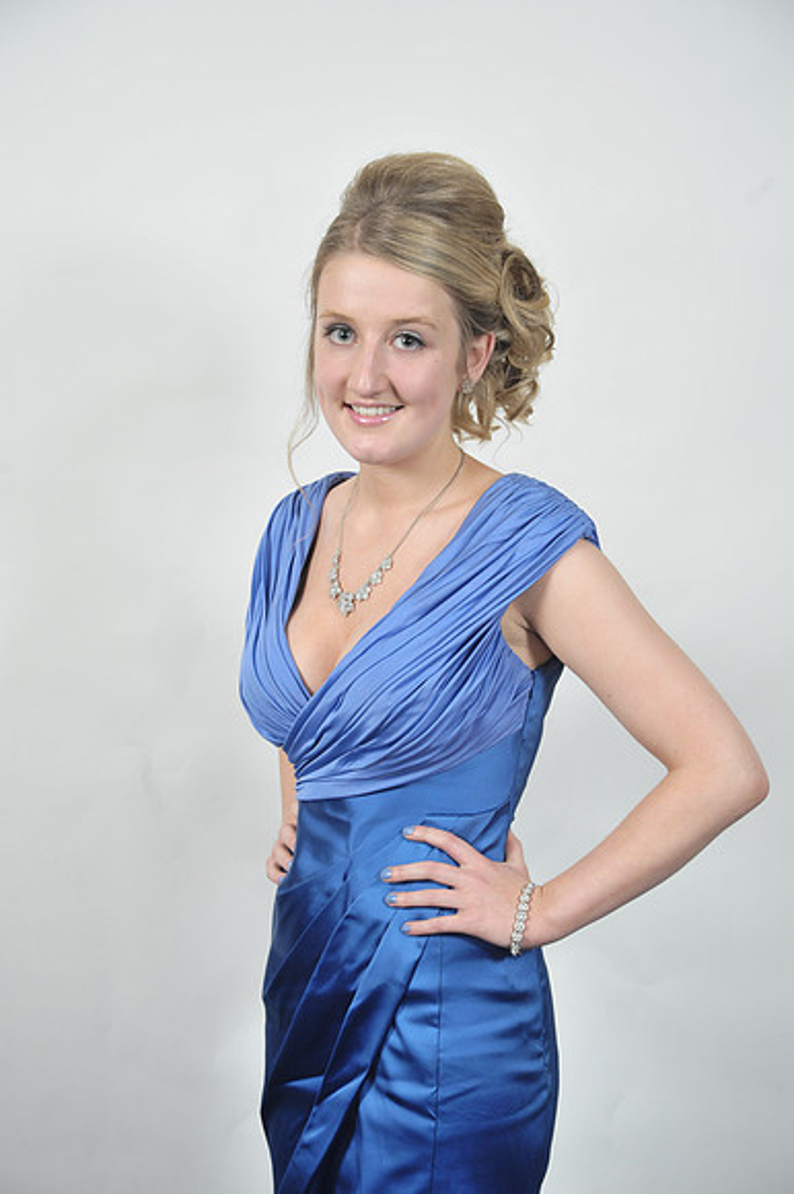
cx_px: 397
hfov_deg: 17.0
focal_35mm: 80
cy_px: 597
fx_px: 2650
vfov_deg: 25.4
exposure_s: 1/160
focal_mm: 80
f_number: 7.1
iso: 1000
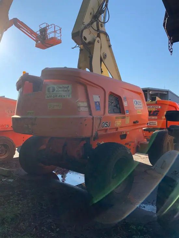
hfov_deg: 53.1
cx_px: 90
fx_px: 179
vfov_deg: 67.3
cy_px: 119
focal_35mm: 26
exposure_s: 1/1468
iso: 25
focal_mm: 4.25
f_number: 1.8
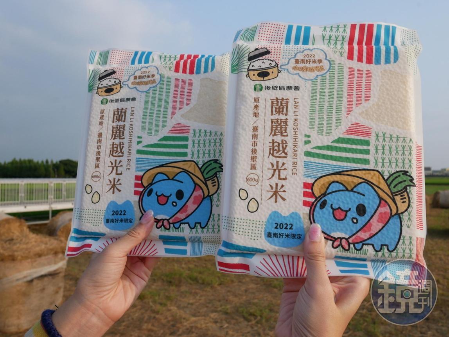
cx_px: 224
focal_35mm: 30
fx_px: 389
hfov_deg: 59.9
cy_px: 168
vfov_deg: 46.8
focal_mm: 15
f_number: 6.3
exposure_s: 1/400
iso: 200
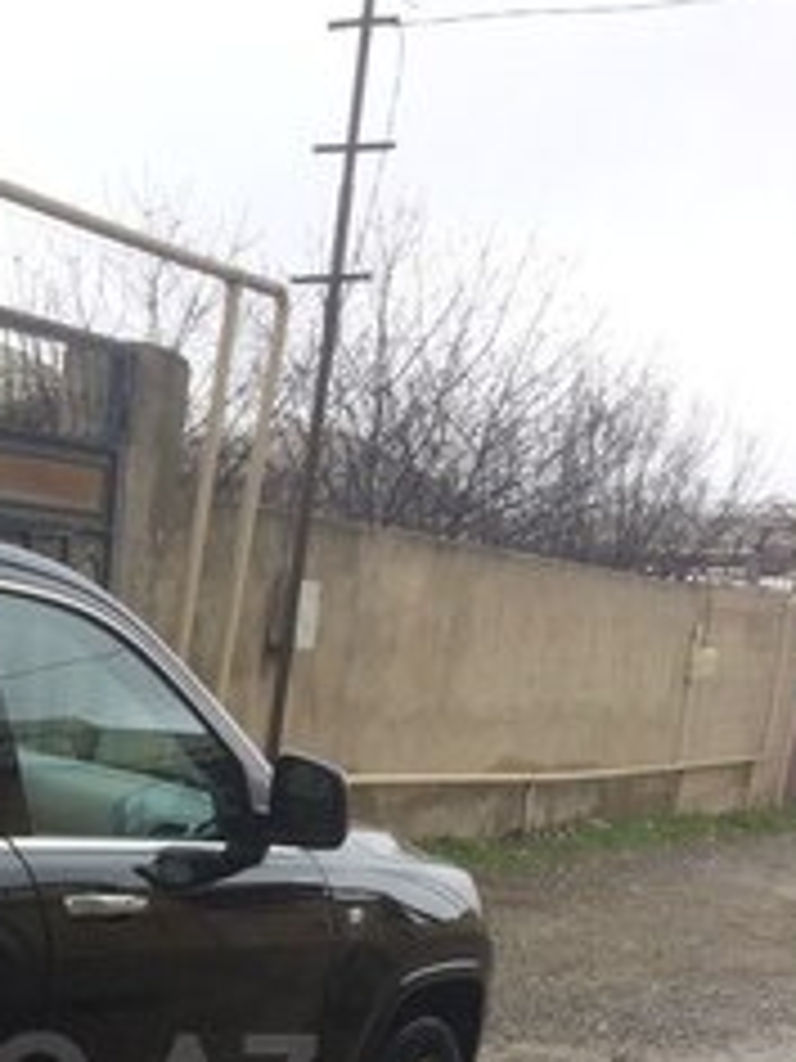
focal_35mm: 61
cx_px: -27
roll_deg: -1.8
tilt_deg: -18.2
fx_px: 1870
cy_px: 1084
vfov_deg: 29.4
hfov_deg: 22.9
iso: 32
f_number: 2.2
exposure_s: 1/373
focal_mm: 4.15
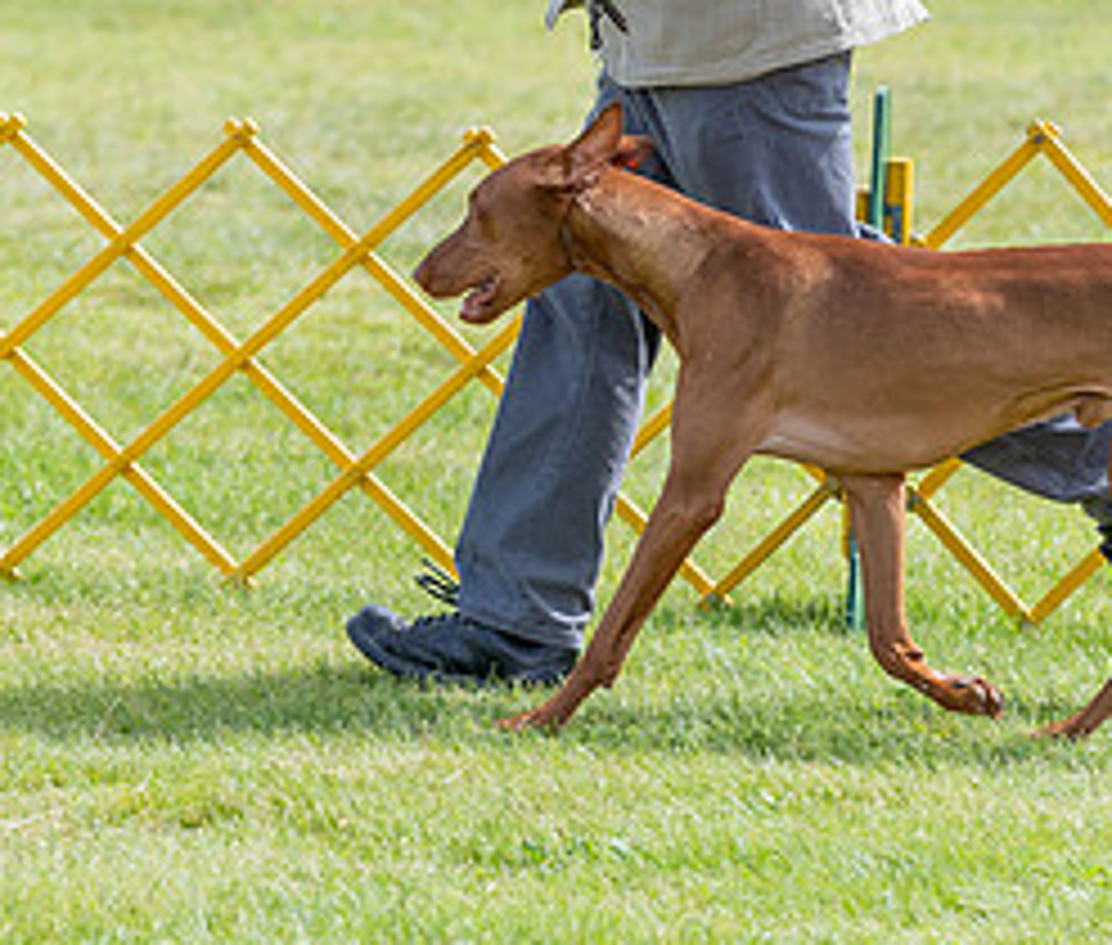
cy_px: -92
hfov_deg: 4.7
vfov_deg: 4.0
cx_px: 282
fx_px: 13493
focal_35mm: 400
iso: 160
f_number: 3.5
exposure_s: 1/1000
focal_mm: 130
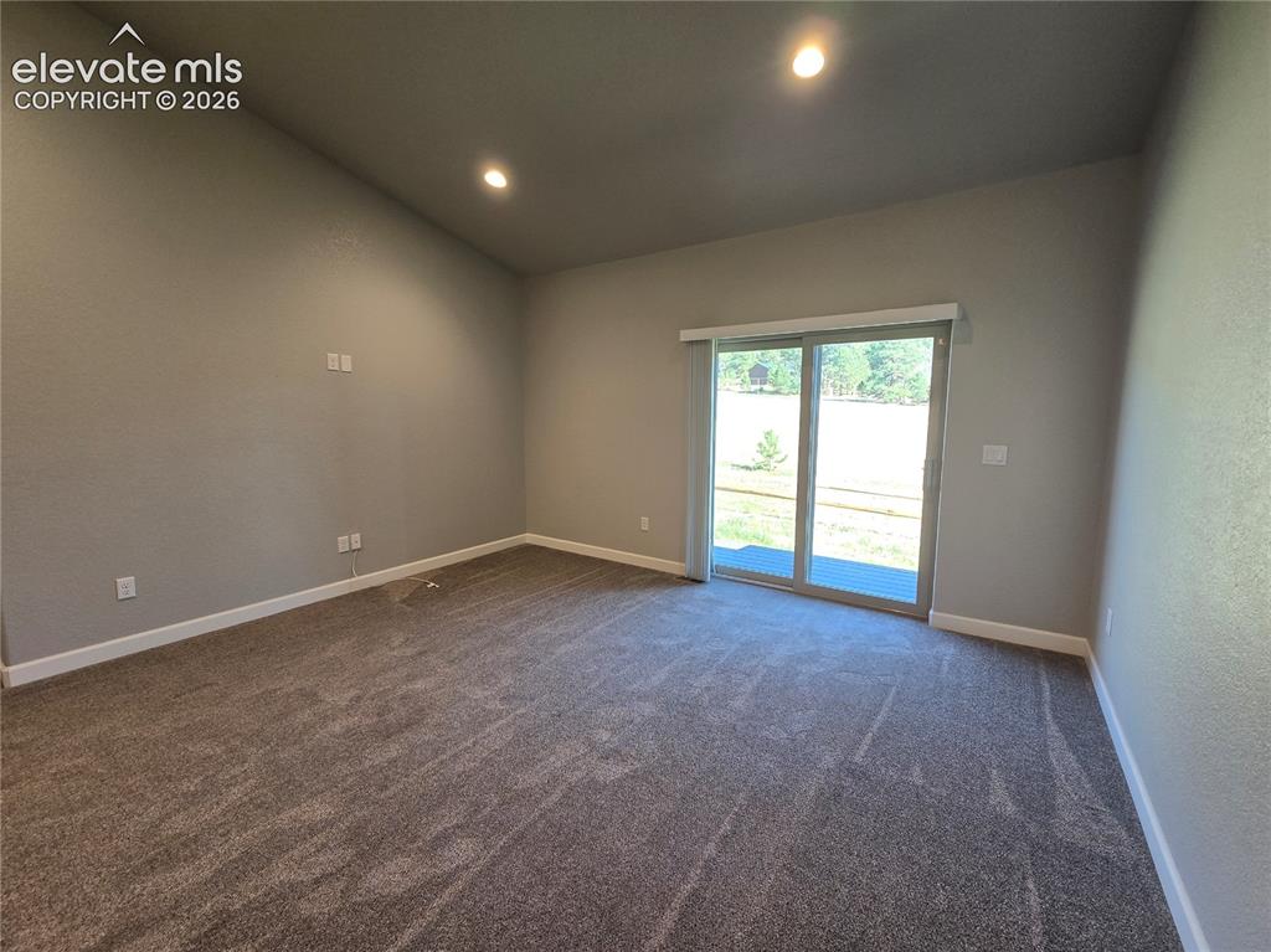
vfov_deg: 89.9
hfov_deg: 106.2
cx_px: 636
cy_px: 476
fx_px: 477
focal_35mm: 13
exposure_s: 1/60
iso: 100
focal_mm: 2.2
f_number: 2.2
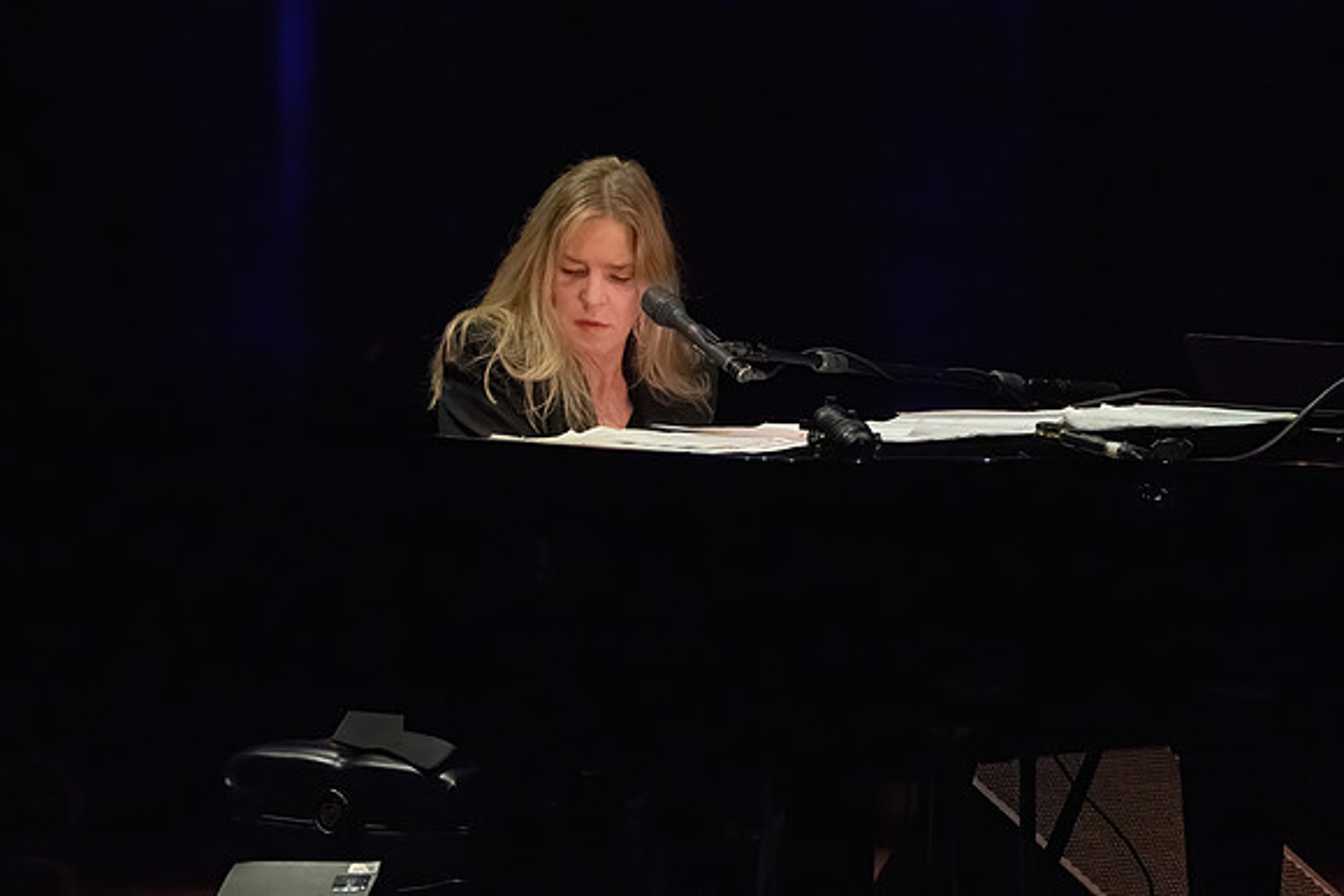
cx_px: 851
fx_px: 18926
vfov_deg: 2.7
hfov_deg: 4.1
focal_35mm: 507
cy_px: 568
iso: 20000
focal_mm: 400
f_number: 8
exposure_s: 1/320
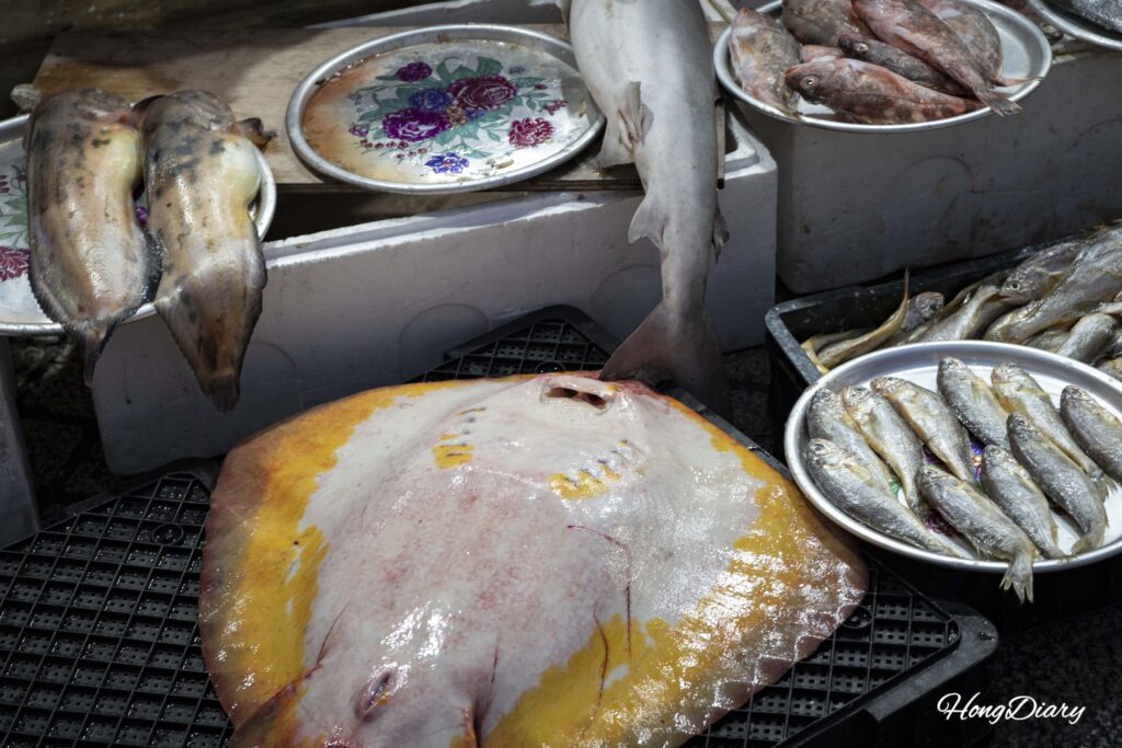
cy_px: 374
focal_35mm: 60
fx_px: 1870
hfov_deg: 33.4
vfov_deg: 22.6
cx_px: 561
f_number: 5.6
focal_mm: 60
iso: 1600
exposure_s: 1/160
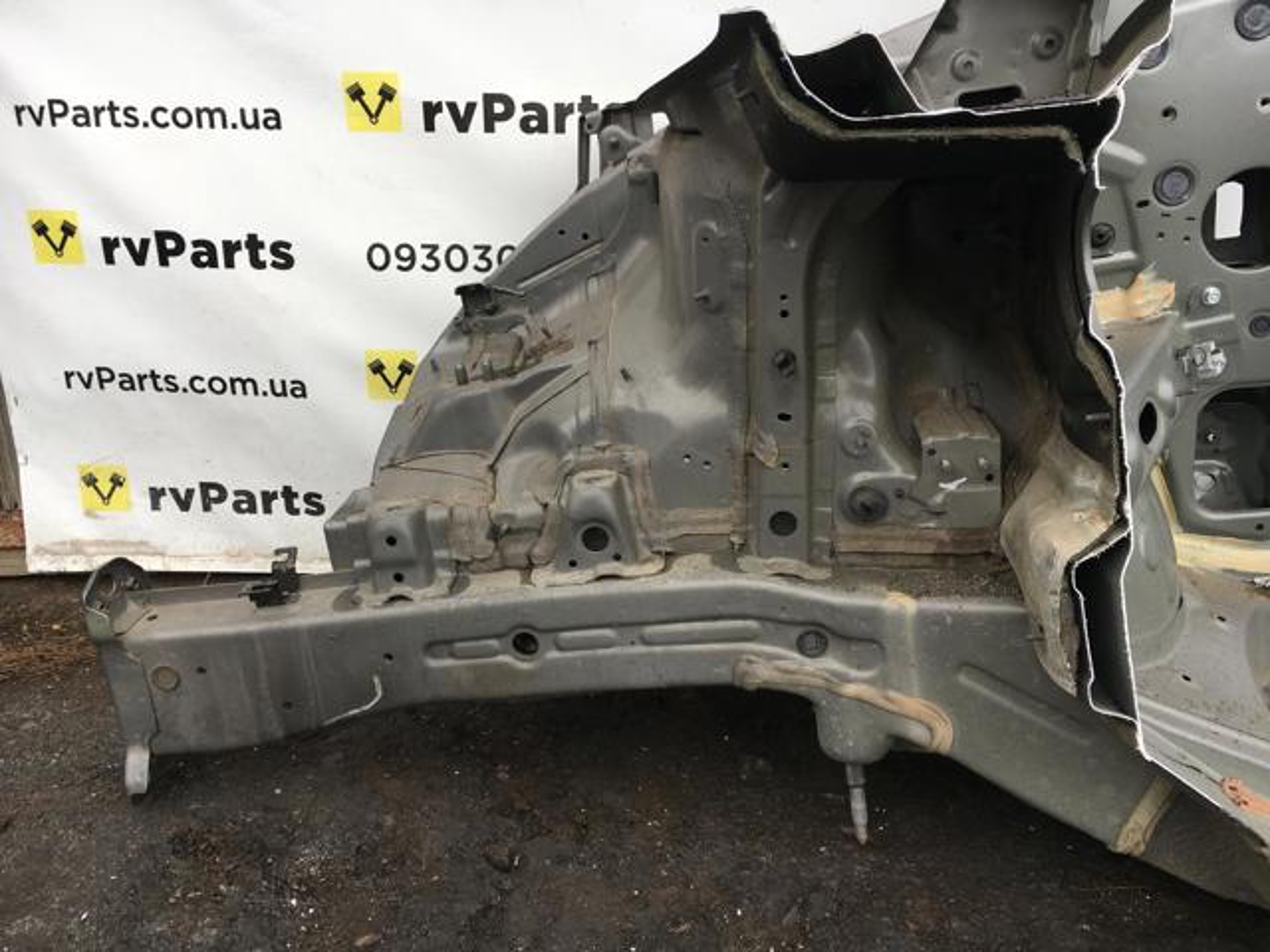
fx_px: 1064
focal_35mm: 29
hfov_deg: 61.7
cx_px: 635
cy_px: 476
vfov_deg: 48.2
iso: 25
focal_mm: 4.15
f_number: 2.2
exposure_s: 1/137
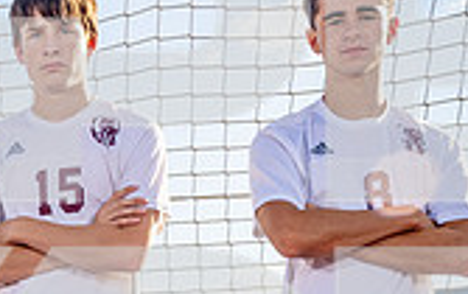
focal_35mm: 113
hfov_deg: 17.7
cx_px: -56
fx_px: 1444
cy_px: 396
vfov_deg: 11.3
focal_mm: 32
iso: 100
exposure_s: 1/125
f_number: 8
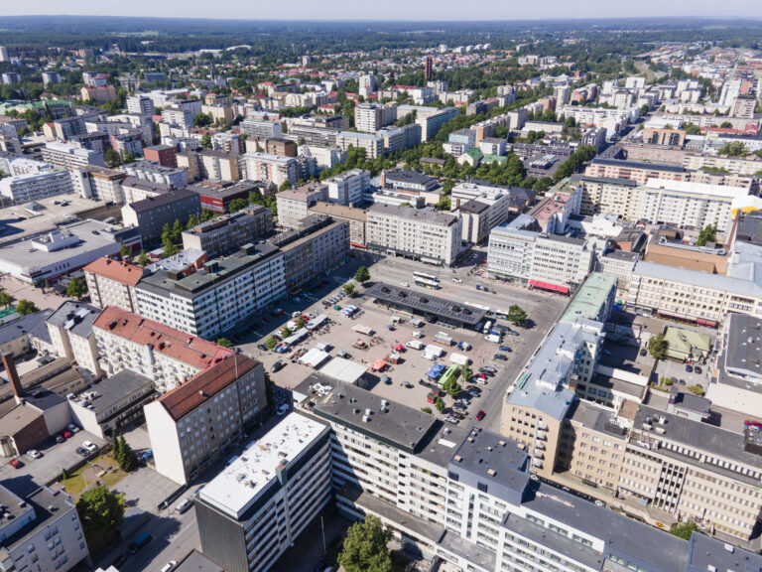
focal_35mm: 24
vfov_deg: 56.8
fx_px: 528
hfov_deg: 71.6
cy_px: 286
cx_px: 381
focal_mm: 4.5
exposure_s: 1/640
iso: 100
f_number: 2.8
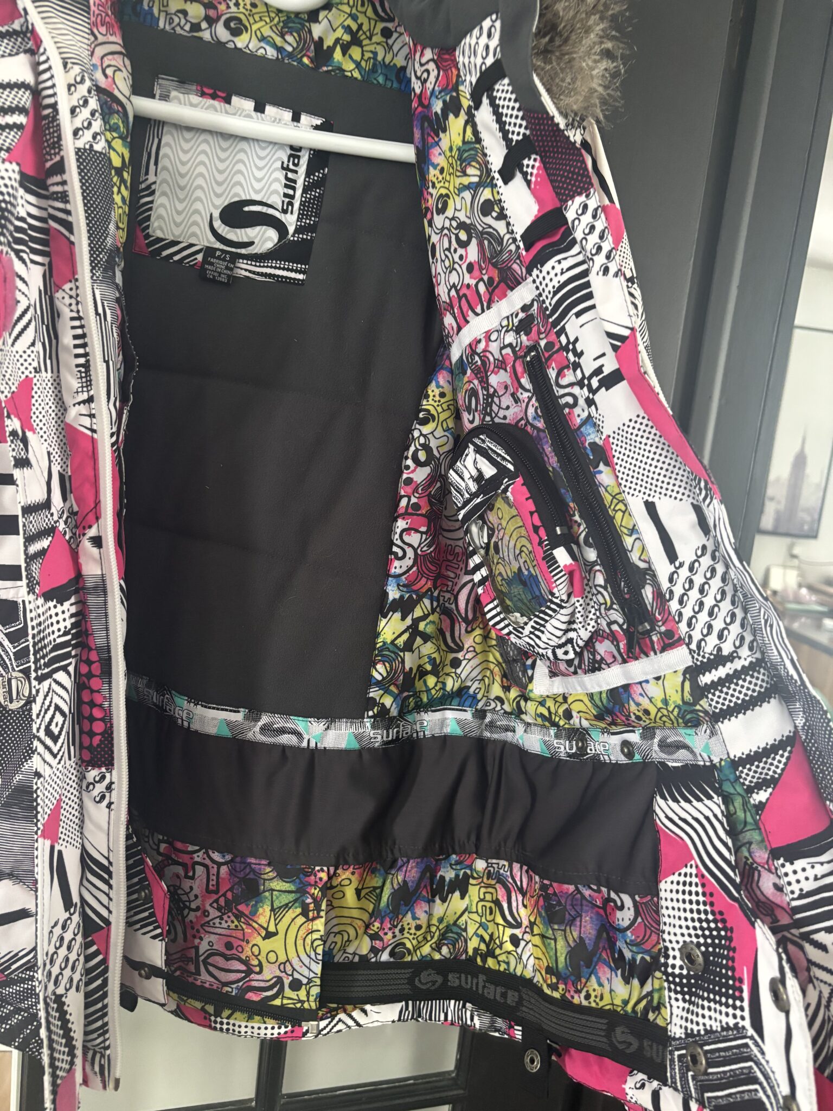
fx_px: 834
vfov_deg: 67.3
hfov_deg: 53.1
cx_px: 416
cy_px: 556
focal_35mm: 26
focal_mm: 5.96
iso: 400
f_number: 1.6
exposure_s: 1/40
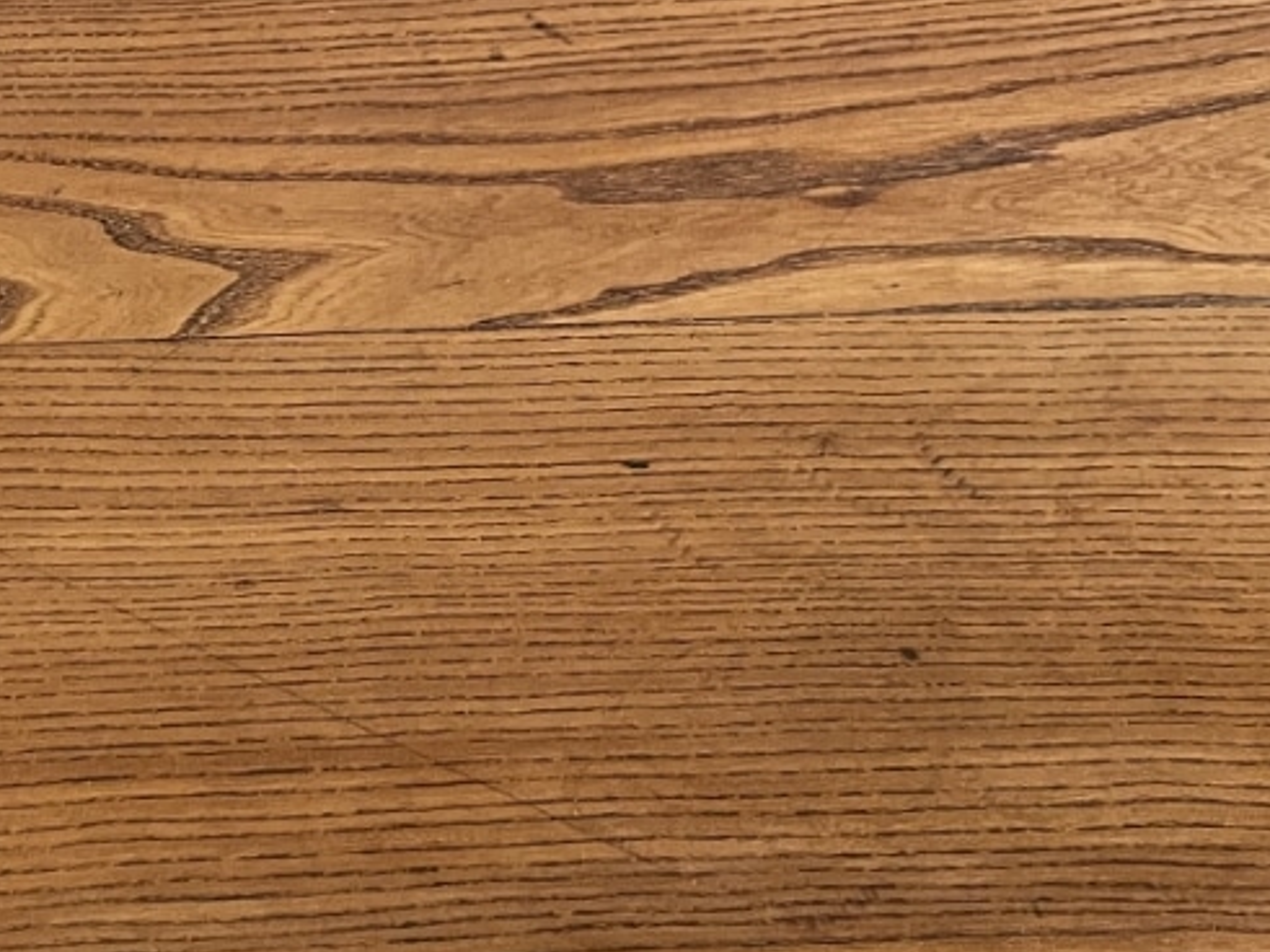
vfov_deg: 22.9
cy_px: 358
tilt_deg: -57.7
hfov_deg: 29.9
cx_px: 356
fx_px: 2347
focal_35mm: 64
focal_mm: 4.2
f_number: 1.6
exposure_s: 1/33
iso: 500
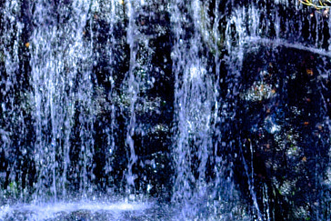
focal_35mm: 362
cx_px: 214
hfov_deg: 5.7
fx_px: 3331
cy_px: 304
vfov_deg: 3.8
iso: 400
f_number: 7.1
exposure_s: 1/200
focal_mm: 55
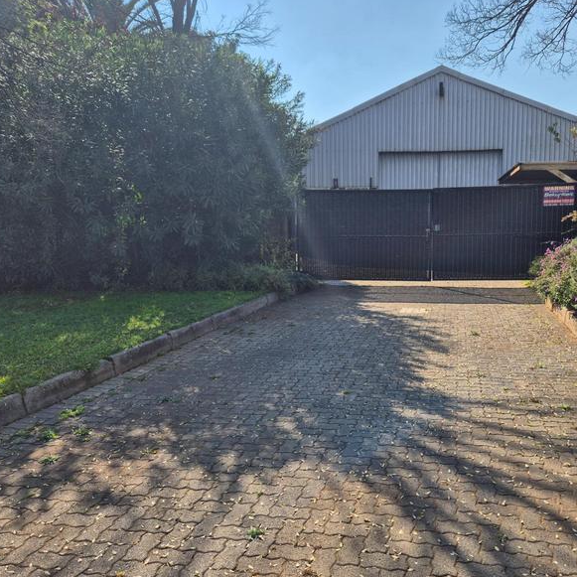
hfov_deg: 56.4
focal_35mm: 28
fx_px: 528
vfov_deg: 57.3
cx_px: 370
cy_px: 287
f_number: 1.8
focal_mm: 5.4
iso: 25
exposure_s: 1/2048
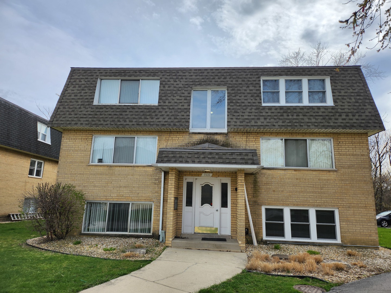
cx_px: 196
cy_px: 146
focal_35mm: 24
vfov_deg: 56.8
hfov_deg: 71.6
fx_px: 271
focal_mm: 5
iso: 50
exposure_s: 1/2760
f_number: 1.8
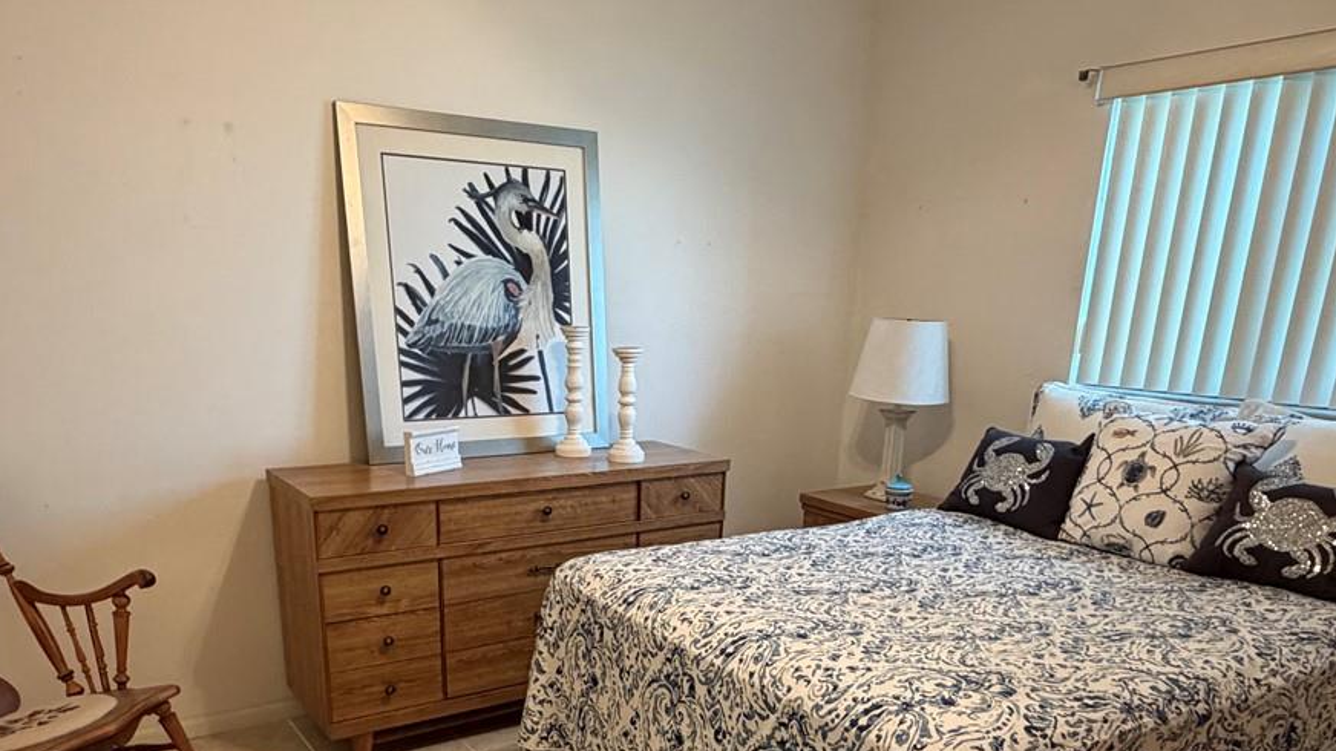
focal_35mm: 28
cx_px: 625
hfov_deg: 67.9
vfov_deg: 39.5
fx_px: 992
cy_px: 624
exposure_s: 1/60
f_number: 2.2
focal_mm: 2.22
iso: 320
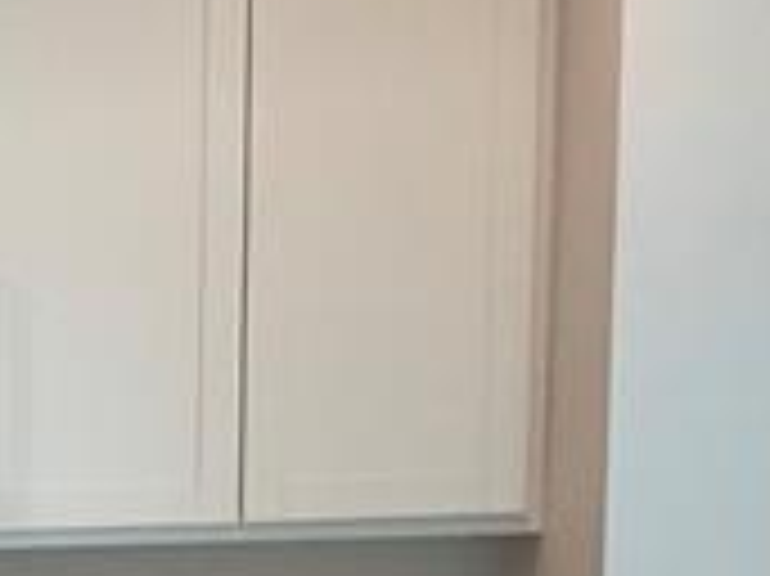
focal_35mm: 174
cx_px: -725
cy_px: 1080
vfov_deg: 8.2
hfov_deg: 10.5
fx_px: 3868
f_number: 1.8
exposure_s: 1/120
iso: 64
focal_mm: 3
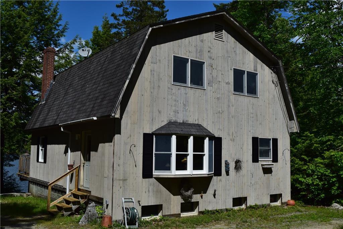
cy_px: 114
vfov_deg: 35.5
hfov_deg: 51.3
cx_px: 172
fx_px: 357
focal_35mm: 38
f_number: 11
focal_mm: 25
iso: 220
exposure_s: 1/500
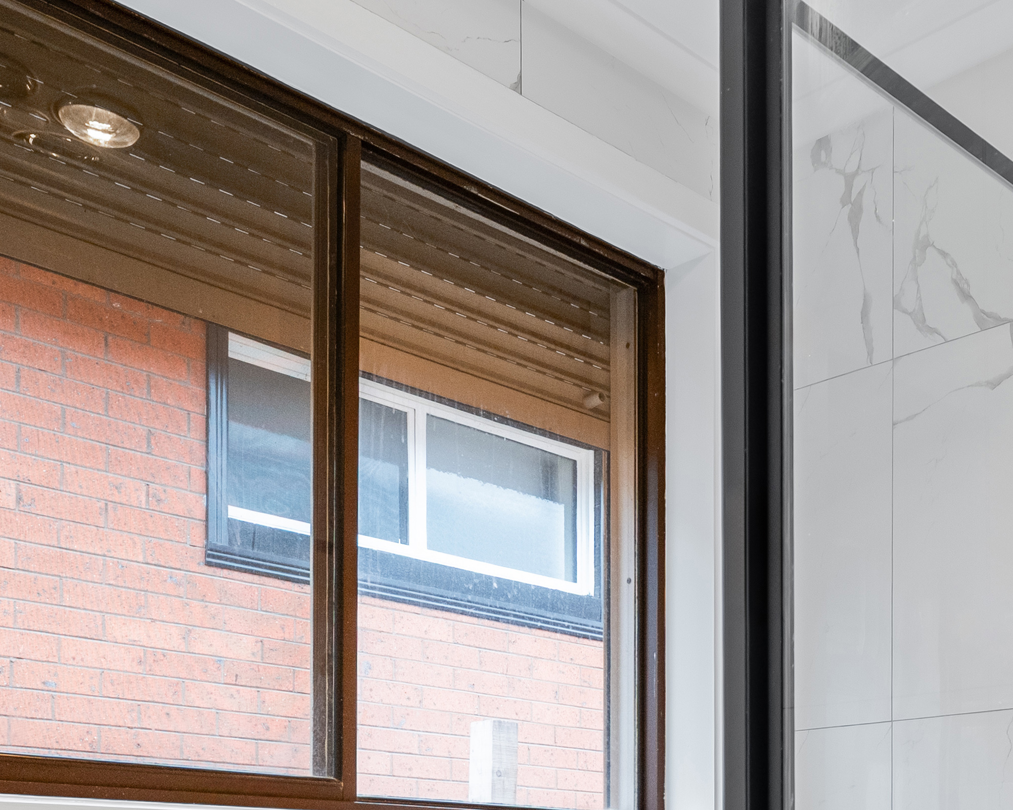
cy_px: 886
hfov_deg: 39.1
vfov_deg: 30.6
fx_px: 1319
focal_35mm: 44
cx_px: 910
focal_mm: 16
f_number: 8
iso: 400
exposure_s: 1/10
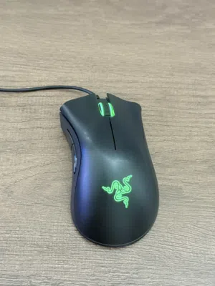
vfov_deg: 39.7
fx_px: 398
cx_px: 108
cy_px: 143
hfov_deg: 30.3
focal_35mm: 48
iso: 800
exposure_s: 1/20
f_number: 1.78
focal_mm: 6.76
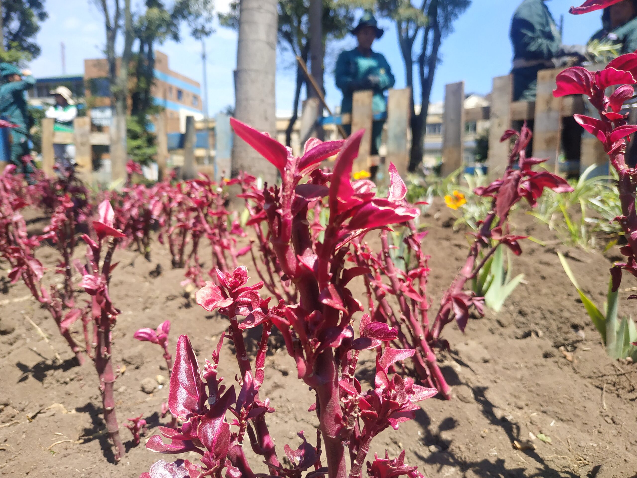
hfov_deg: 71.6
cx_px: 318
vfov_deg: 56.8
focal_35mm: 24
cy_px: 239
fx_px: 442
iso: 200
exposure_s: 1/1016
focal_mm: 3.94
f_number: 1.9
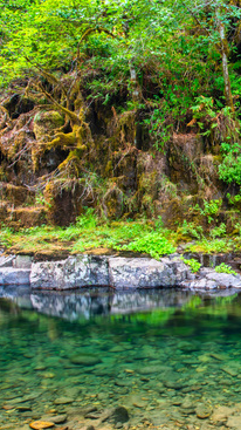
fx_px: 546
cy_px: 214
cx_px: 295
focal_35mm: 48
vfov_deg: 42.9
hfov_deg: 22.7
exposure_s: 2
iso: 64
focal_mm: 30
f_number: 20
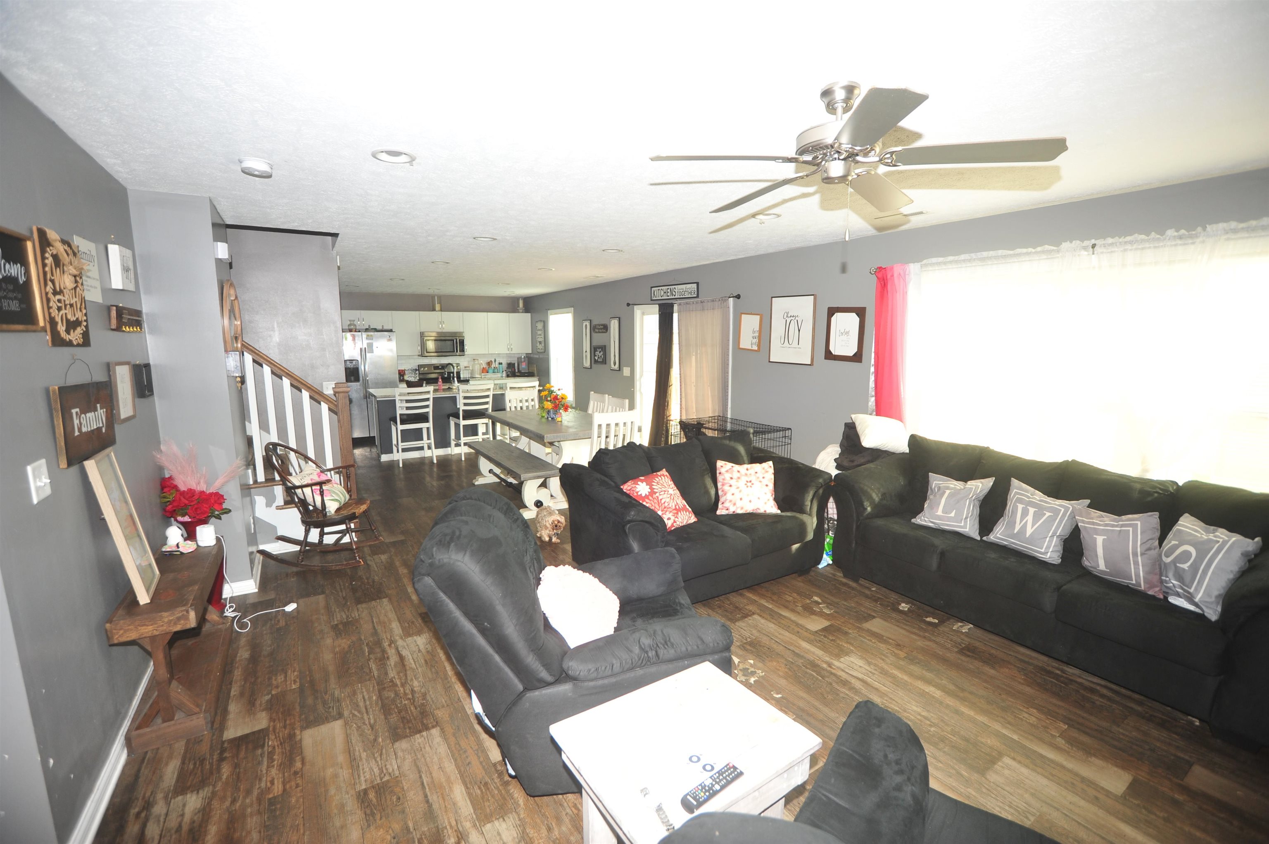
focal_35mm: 15
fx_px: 528
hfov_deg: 100.4
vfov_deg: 77.2
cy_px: 422
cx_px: 634
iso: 450
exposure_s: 1/60
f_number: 5
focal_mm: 15
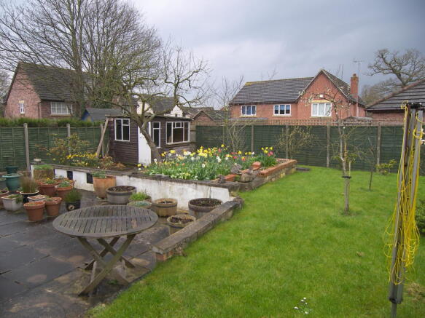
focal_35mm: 24
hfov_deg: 71.6
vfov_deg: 56.8
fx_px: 295
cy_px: 159
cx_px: 212
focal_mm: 5
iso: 50
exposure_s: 1/125
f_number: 2.8
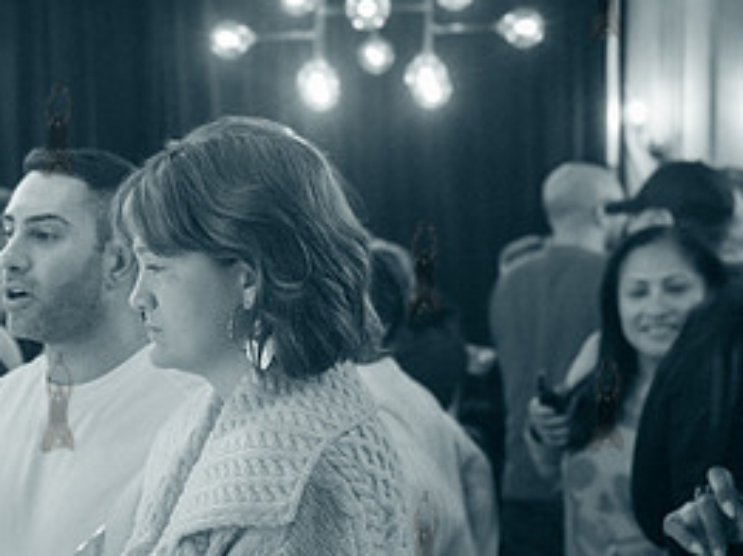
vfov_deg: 17.5
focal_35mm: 84
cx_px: 33
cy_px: 344
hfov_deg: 22.6
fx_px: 1801
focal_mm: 35
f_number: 3.5
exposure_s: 1/60
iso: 8000
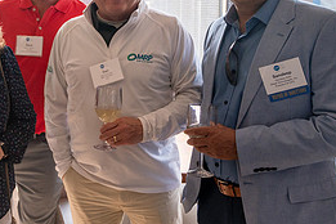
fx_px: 569
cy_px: 72
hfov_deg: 31.4
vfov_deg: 22.2
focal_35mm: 61
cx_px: 37
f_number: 5
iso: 1600
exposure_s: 1/500
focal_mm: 27.5
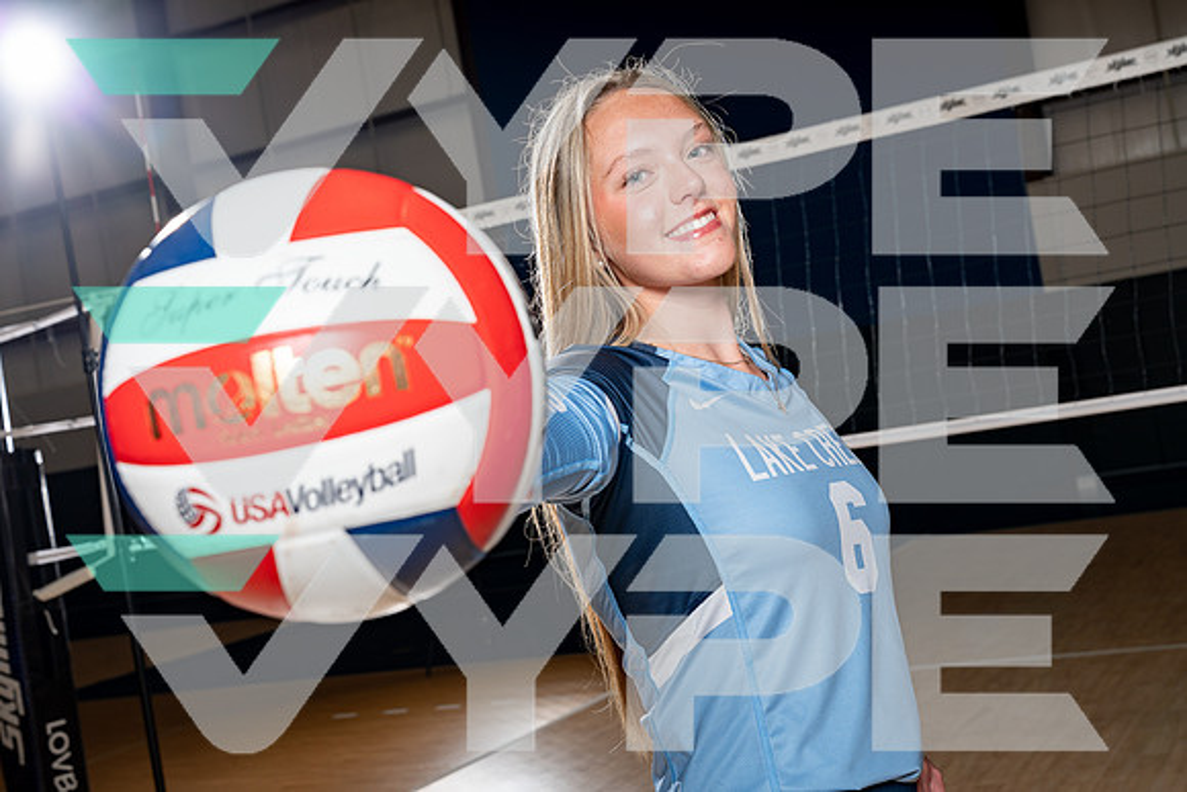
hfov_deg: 39.6
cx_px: 594
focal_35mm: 50
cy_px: 396
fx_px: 1649
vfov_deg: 27.0
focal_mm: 50
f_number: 8
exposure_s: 1/250
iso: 100
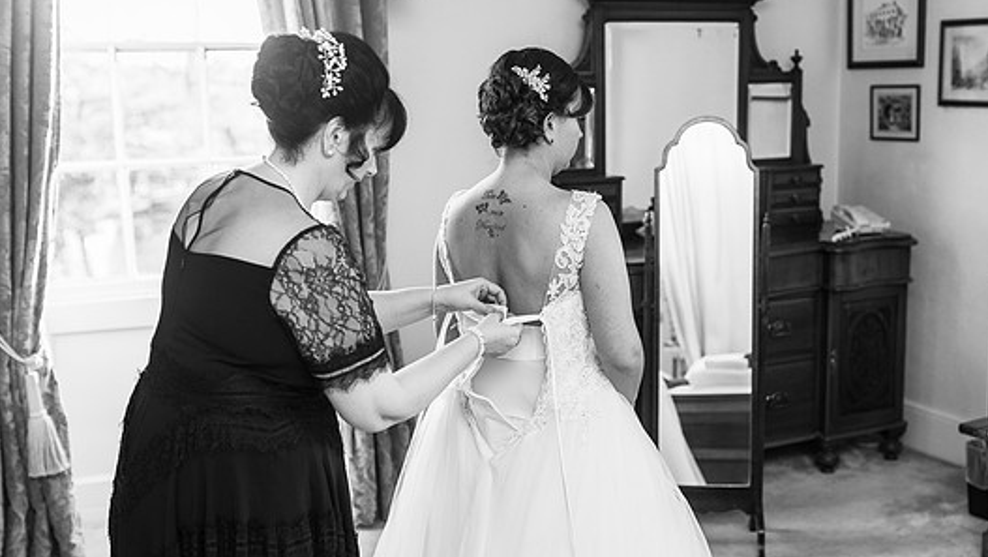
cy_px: 304
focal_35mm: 47
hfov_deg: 43.6
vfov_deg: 25.5
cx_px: 556
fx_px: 1232
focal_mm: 35
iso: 200
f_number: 2.5
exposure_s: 1/160
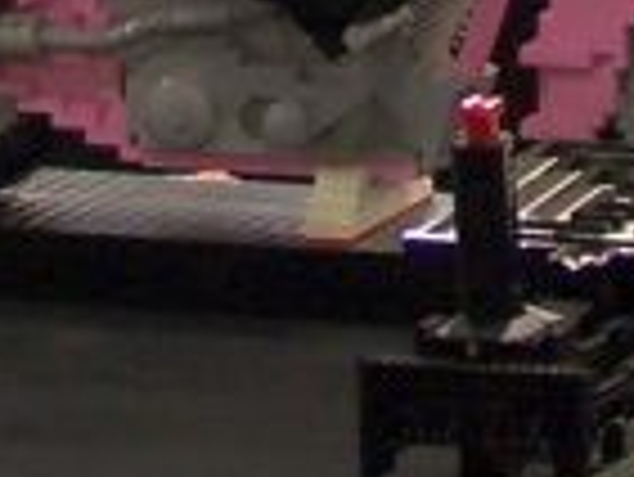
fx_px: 7442
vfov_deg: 3.6
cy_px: -796
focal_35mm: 406
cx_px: 701
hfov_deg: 4.9
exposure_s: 1/2
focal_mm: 9.3
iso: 80
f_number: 3.1
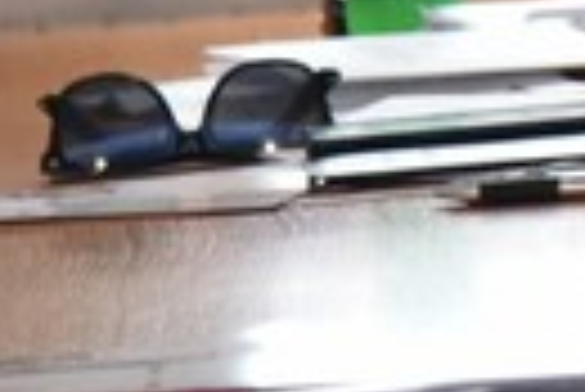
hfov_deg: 3.4
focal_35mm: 598
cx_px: 1665
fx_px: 9728
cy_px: -597
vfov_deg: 2.3
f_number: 4
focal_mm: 95
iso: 10000
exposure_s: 1/125
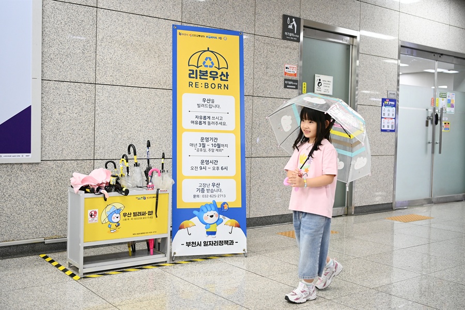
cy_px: 155
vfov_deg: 35.1
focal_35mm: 38
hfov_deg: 50.7
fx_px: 491
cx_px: 232
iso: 2000
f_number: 2.8
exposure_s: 1/400
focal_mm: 38
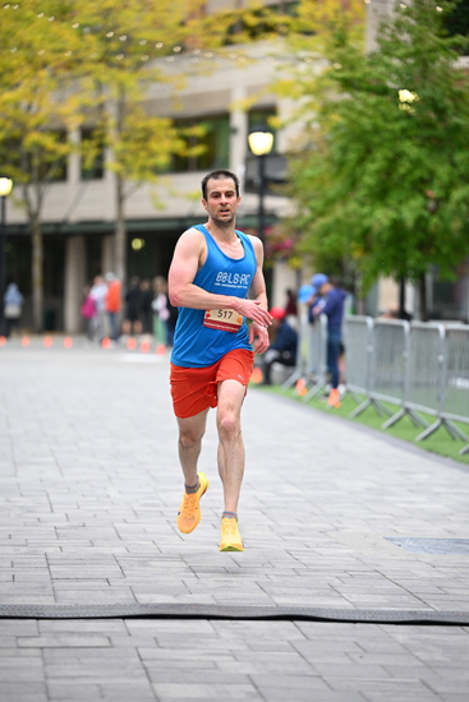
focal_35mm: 140
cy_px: 351
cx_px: 234
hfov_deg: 9.8
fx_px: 2734
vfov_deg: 14.6
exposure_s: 1/1600
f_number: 2.8
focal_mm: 140
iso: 1600
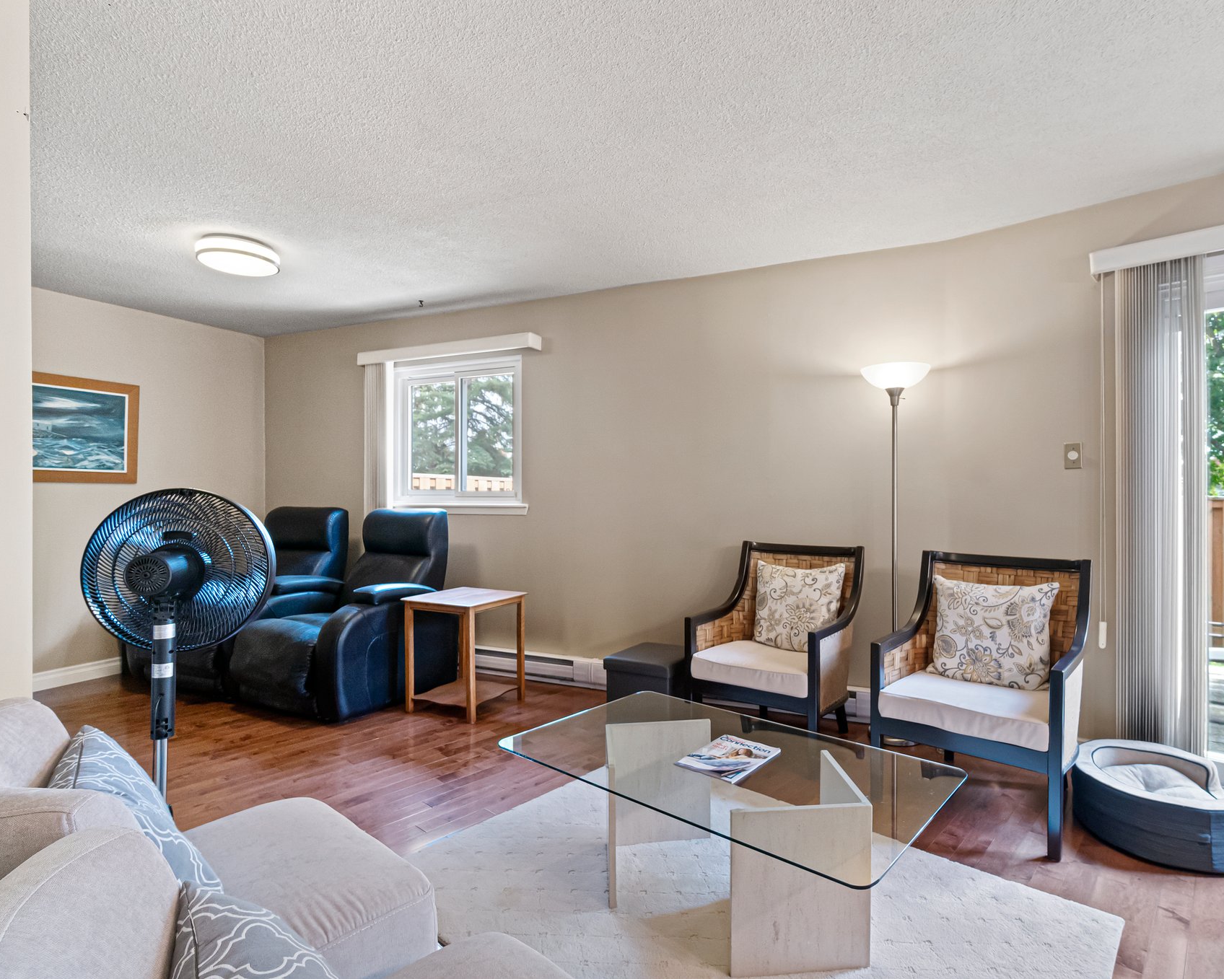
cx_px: 686
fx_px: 616
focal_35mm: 17
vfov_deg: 77.0
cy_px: 487
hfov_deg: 89.2
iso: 640
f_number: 6.3
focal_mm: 10
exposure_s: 1/10
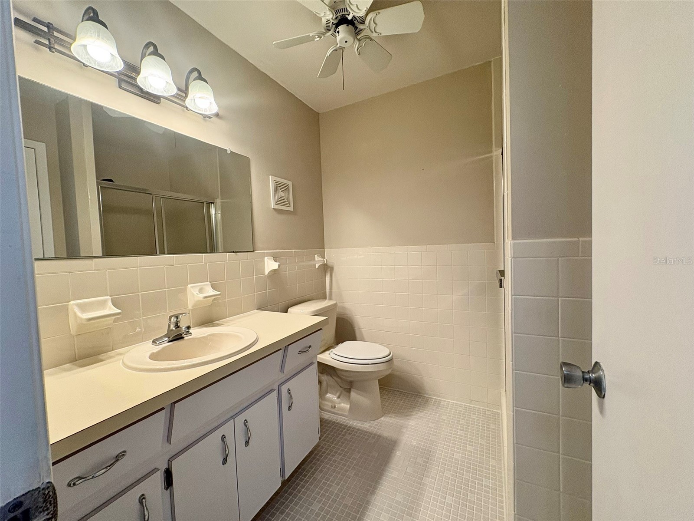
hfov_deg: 102.1
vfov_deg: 85.7
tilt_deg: -2.7
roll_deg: +1.4
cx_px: 347
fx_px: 281
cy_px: 260
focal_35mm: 14
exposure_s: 1/120
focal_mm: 2.22
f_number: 2.2
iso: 200
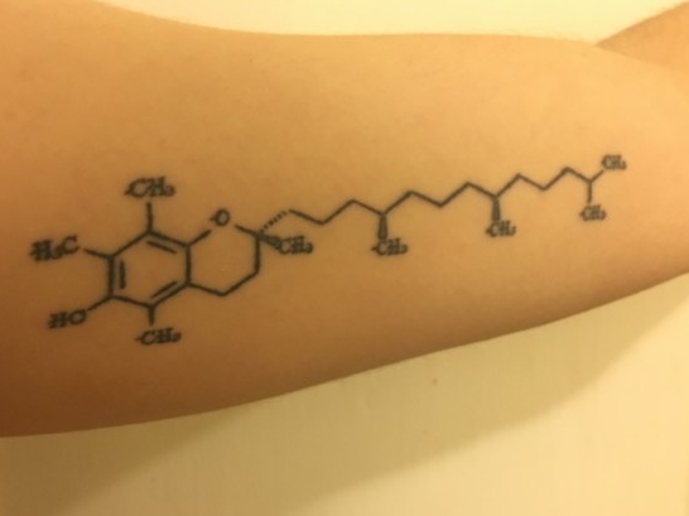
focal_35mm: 34
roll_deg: +0.0
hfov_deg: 54.0
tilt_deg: -9.1
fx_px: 676
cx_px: 341
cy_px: 286
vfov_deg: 41.7
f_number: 2.2
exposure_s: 1/15
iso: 500
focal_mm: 4.15
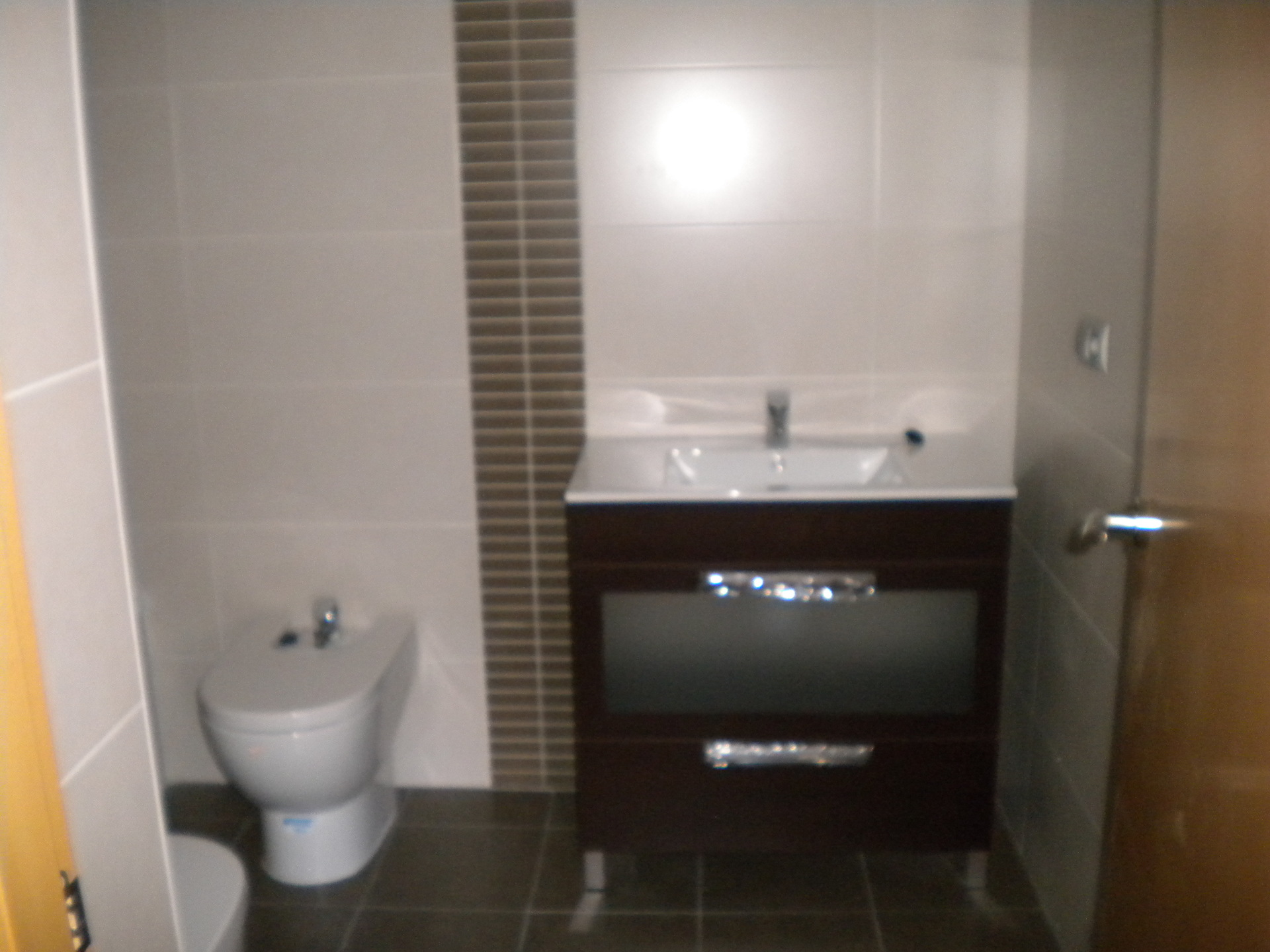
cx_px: 635
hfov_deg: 52.6
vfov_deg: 40.7
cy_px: 476
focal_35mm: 35
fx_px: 1284
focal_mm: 6.3
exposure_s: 1/30
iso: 400
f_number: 3.1
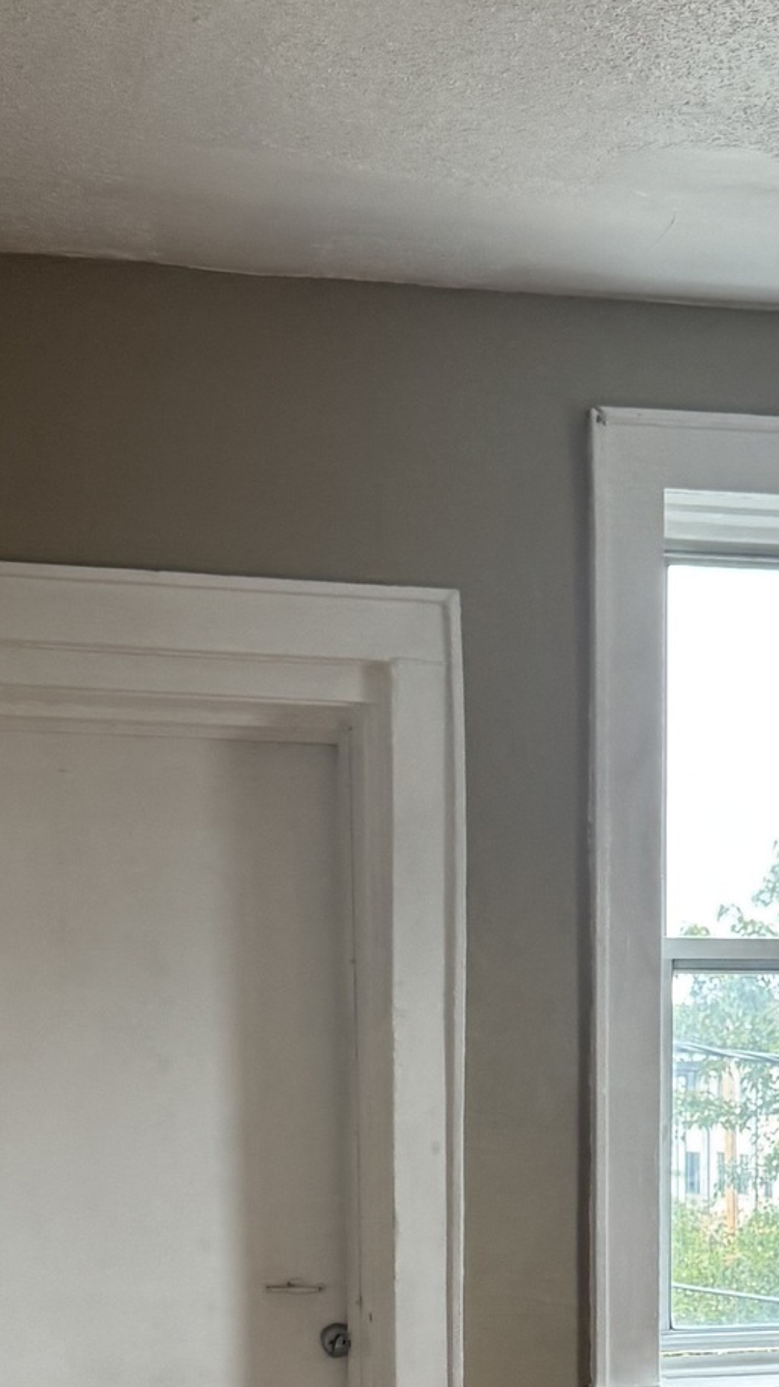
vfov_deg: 30.0
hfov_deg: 18.1
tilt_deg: -6.5
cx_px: 571
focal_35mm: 66
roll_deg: -0.6
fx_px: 2426
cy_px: 1344
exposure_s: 1/60
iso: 160
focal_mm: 6.76
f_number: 1.78
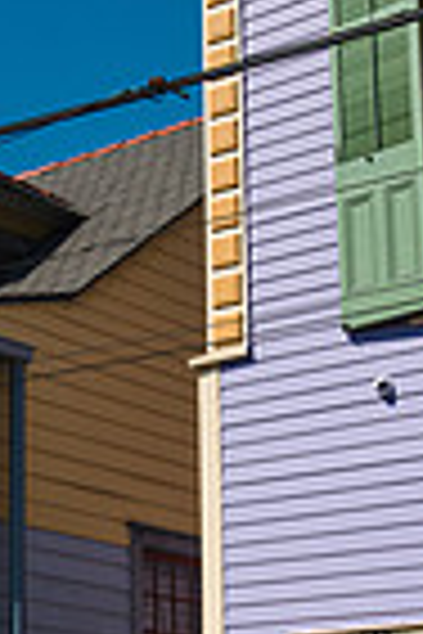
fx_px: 1798
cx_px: -22
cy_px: 535
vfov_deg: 19.7
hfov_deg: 13.2
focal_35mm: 102
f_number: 22
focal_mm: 32
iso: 400
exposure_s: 1/320
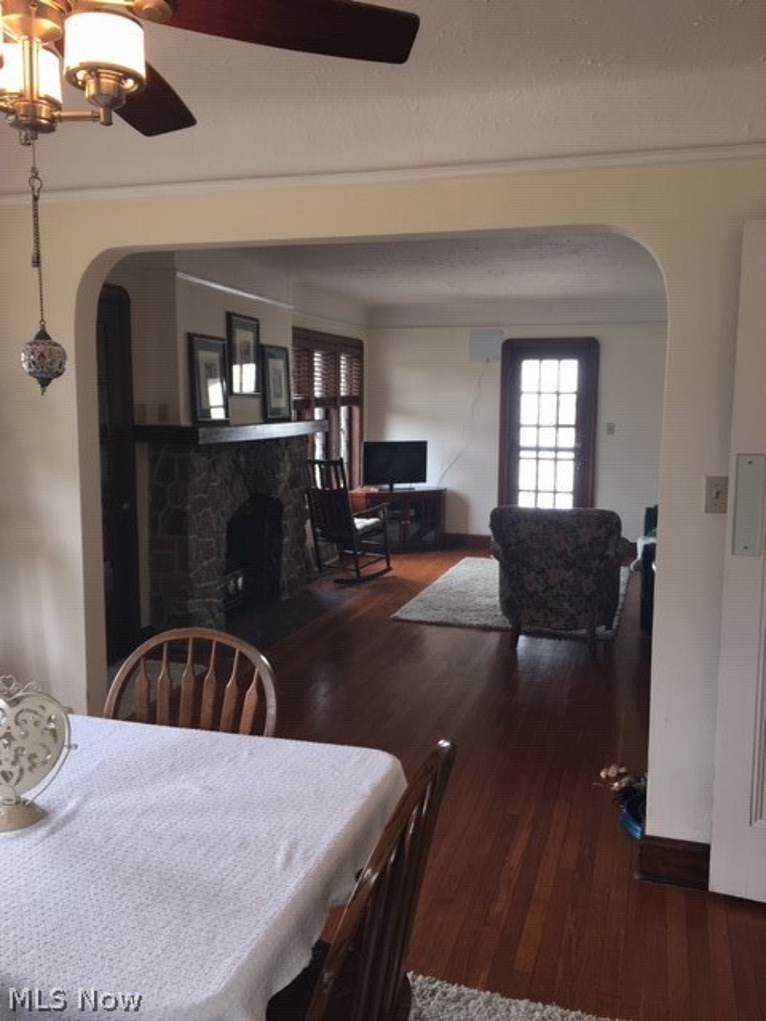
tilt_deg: -6.5
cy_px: 510
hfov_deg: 48.2
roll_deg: -1.1
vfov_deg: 61.7
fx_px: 856
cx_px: 383
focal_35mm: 29
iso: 25
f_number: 2.2
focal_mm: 4.15
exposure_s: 1/30
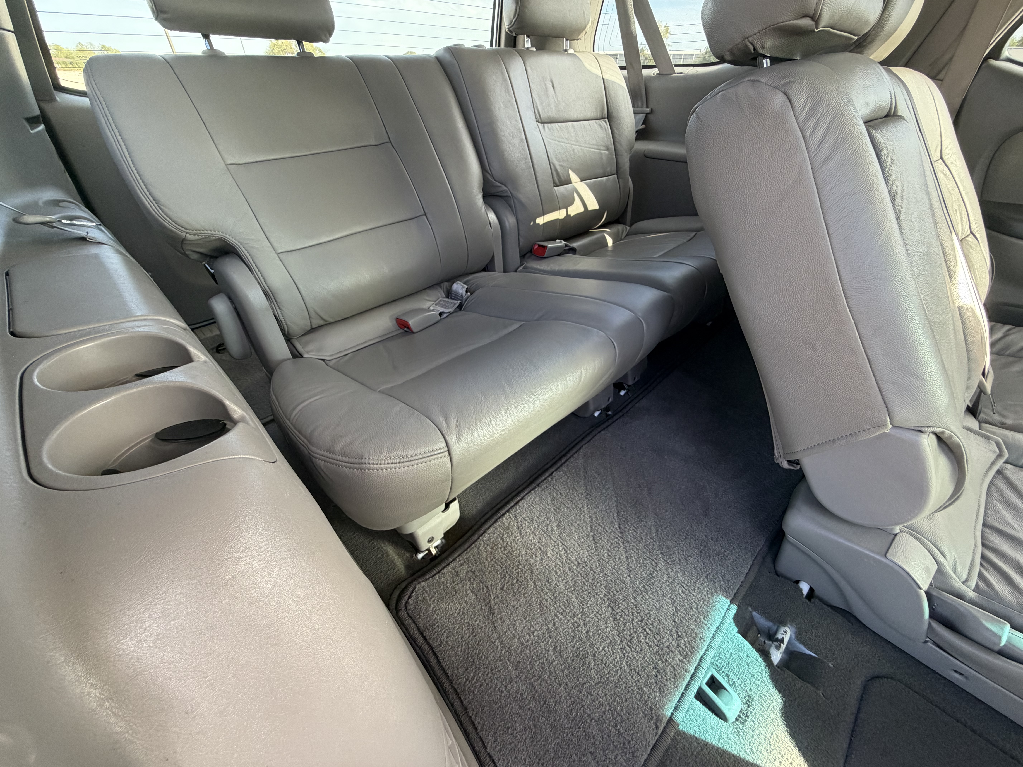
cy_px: 384
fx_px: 414
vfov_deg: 85.7
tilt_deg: -37.6
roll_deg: +0.4
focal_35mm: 14
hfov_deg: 102.1
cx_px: 512
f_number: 2.2
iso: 250
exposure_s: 1/121
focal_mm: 2.22
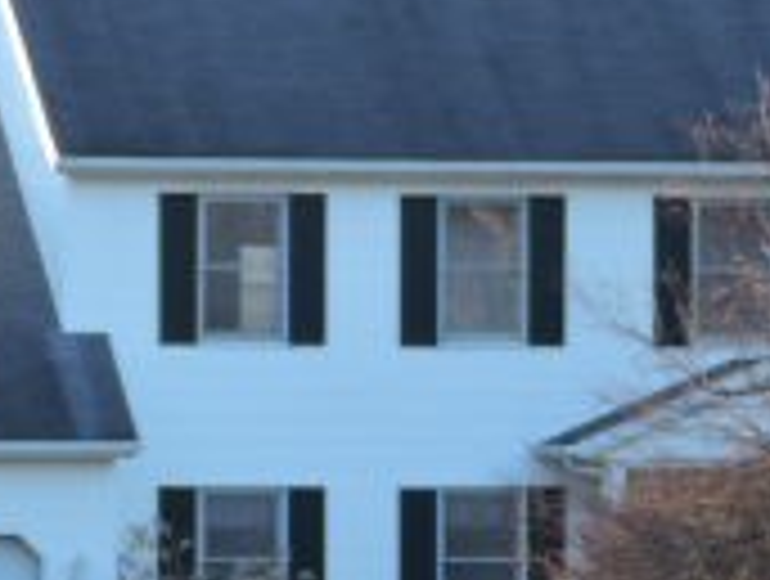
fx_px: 9986
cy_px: 540
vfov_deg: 3.3
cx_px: 77
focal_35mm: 448
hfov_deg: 4.4
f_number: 4.2
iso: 100
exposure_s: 1/100
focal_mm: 21.4
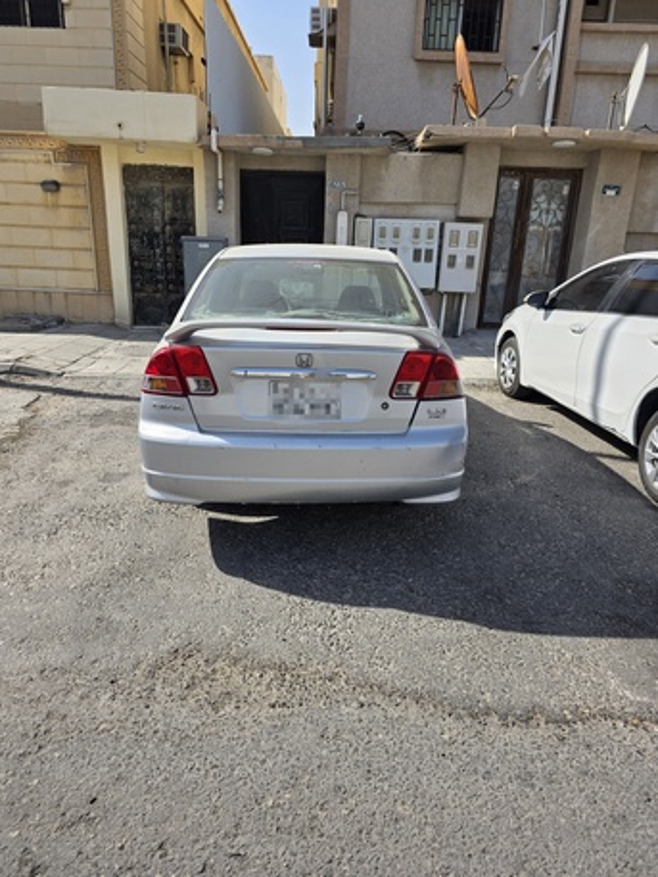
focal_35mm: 23
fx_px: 583
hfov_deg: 58.9
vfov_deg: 73.9
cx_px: 329
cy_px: 438
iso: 80
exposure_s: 1/5000
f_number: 1.7
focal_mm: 6.3
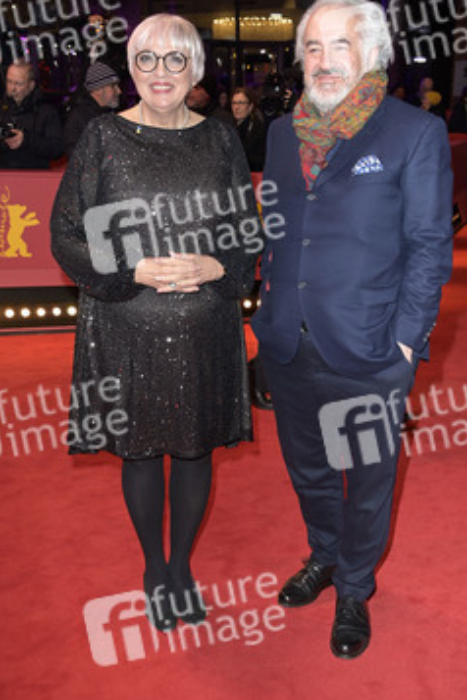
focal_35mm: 47
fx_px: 914
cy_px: 325
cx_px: 241
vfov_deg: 41.9
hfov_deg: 28.6
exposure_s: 1/250
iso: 1000
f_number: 5.6
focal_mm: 42
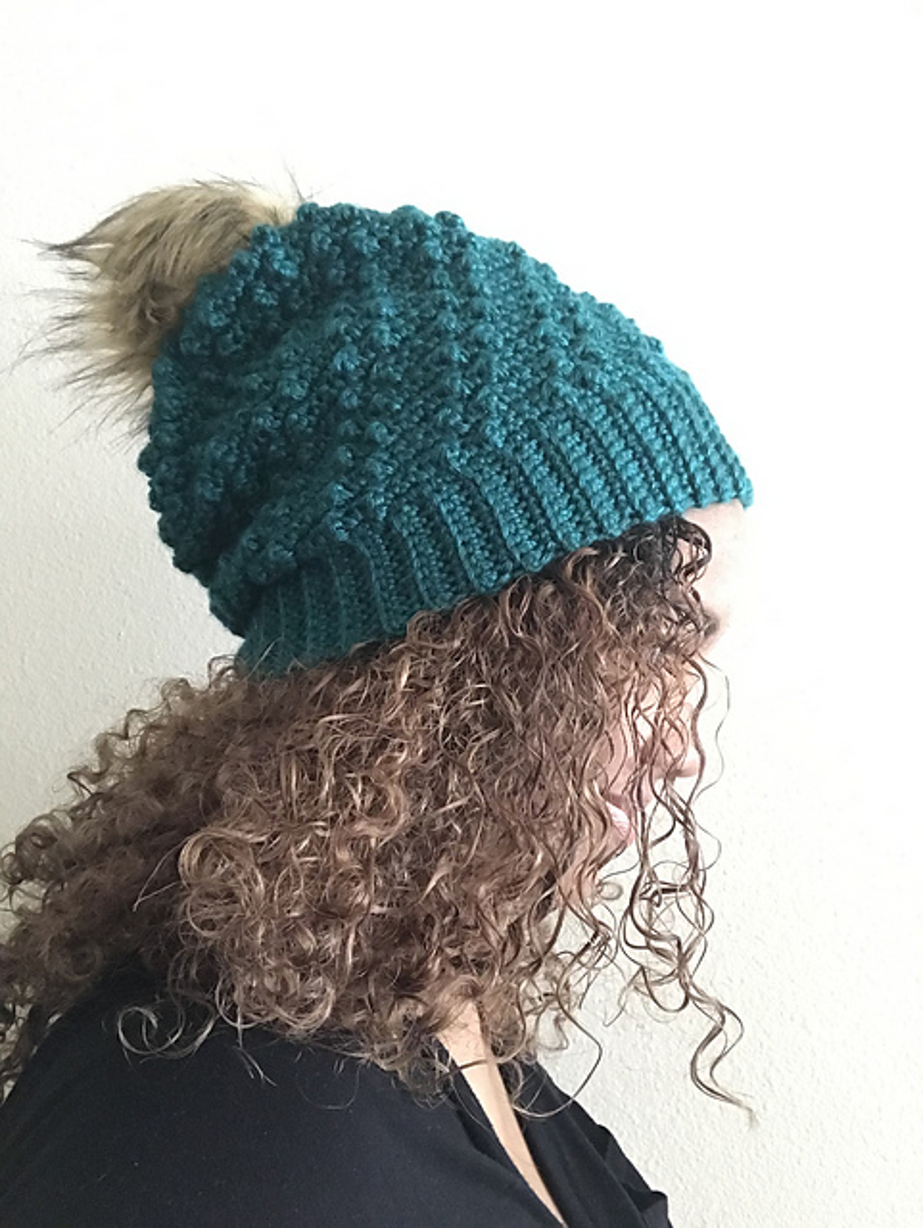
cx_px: 462
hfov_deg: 44.2
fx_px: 1136
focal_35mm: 32
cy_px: 614
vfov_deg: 56.8
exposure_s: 1/15
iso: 320
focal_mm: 2.87
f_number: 2.2
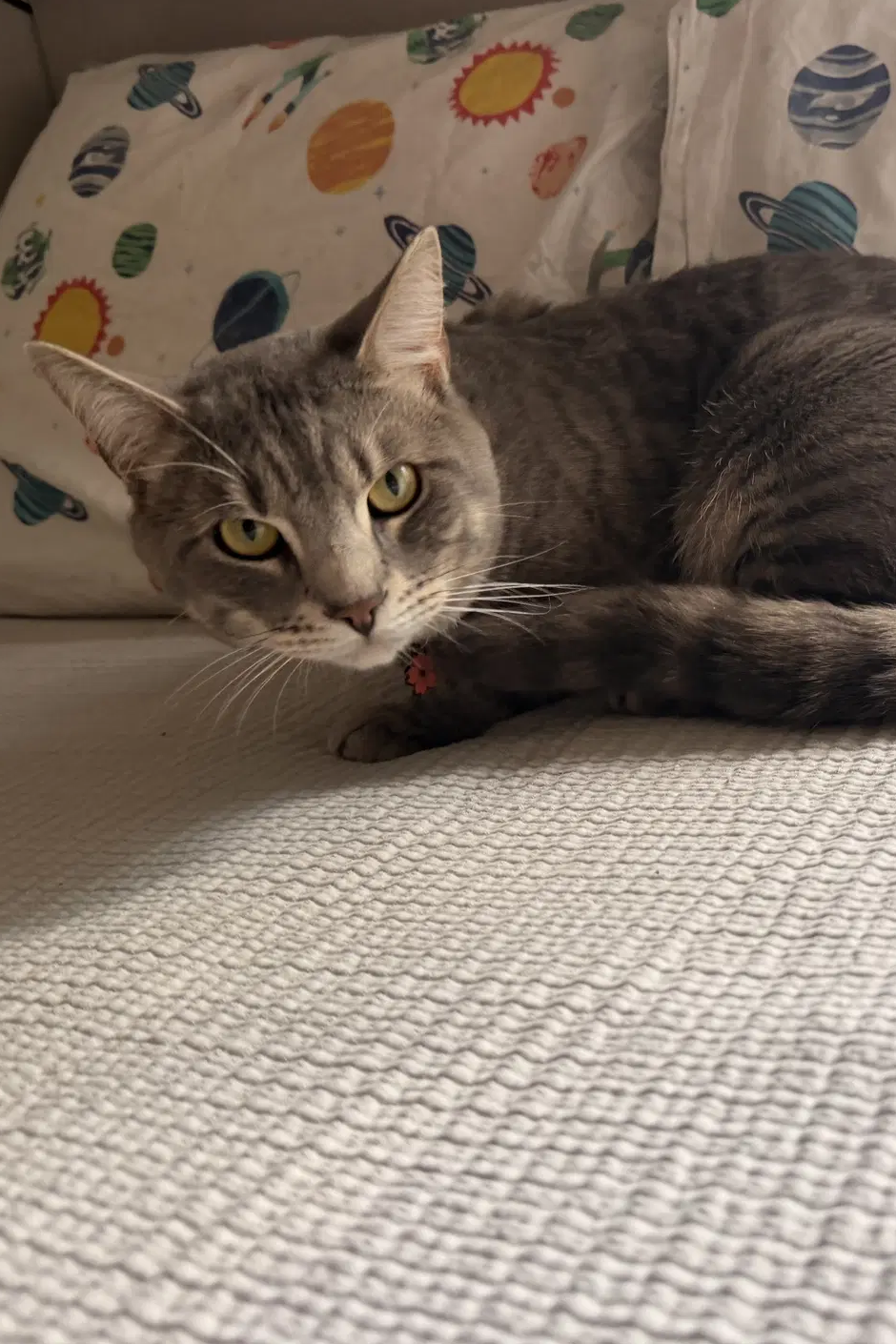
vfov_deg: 55.8
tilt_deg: -14.7
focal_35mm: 34
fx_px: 1269
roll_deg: +9.6
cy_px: 660
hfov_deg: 38.1
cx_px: 642
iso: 200
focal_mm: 6.76
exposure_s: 1/67
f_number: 1.78
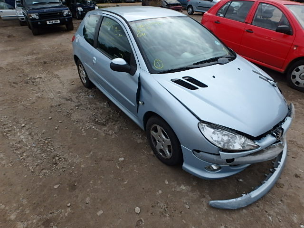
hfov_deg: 79.0
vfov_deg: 63.4
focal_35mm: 21
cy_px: 114
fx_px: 184
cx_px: 152
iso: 125
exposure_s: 1/800
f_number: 3.5
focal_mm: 3.7
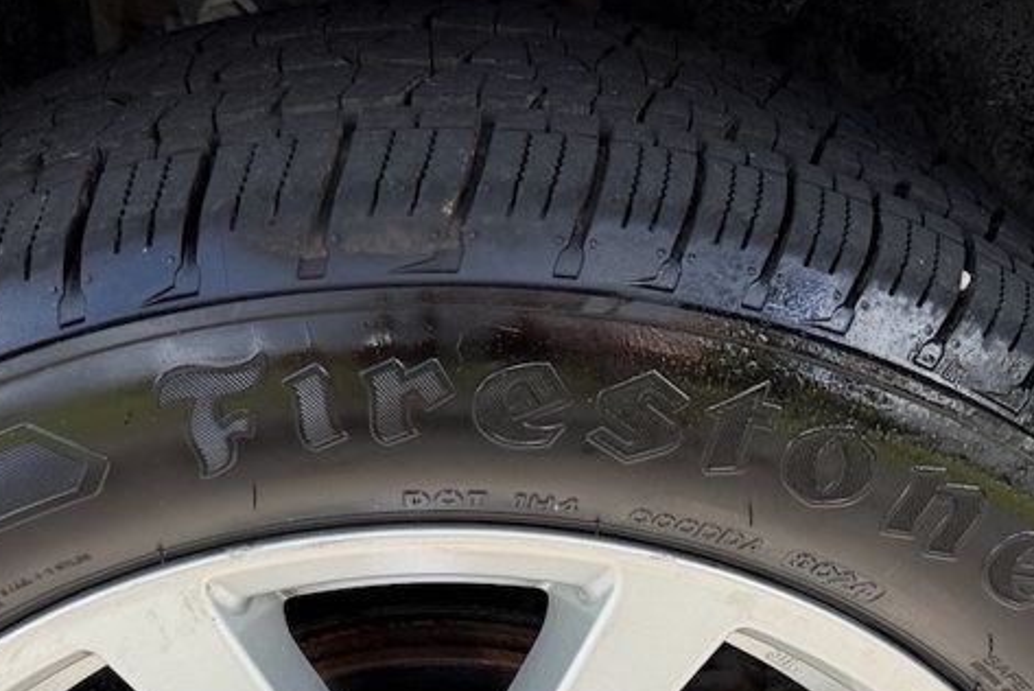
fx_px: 1552
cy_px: 759
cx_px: 457
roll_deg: -0.4
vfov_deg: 23.5
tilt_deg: -39.5
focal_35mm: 54
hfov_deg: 36.8
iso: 80
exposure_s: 1/1075
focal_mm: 6.76
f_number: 1.78
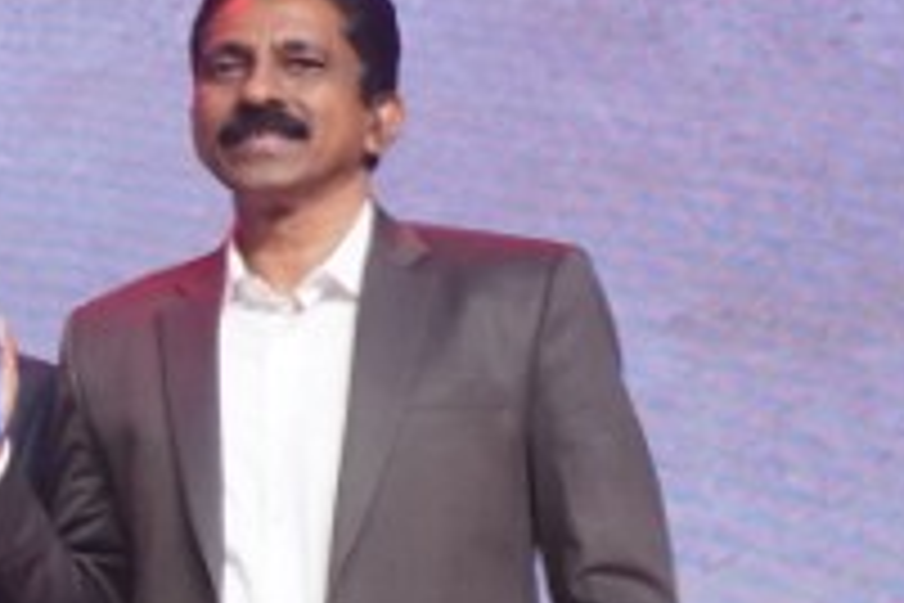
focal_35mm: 195
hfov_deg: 8.7
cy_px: 277
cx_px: -1819
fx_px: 4896
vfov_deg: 7.0
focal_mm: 28
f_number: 6.3
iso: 1000
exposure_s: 1/100
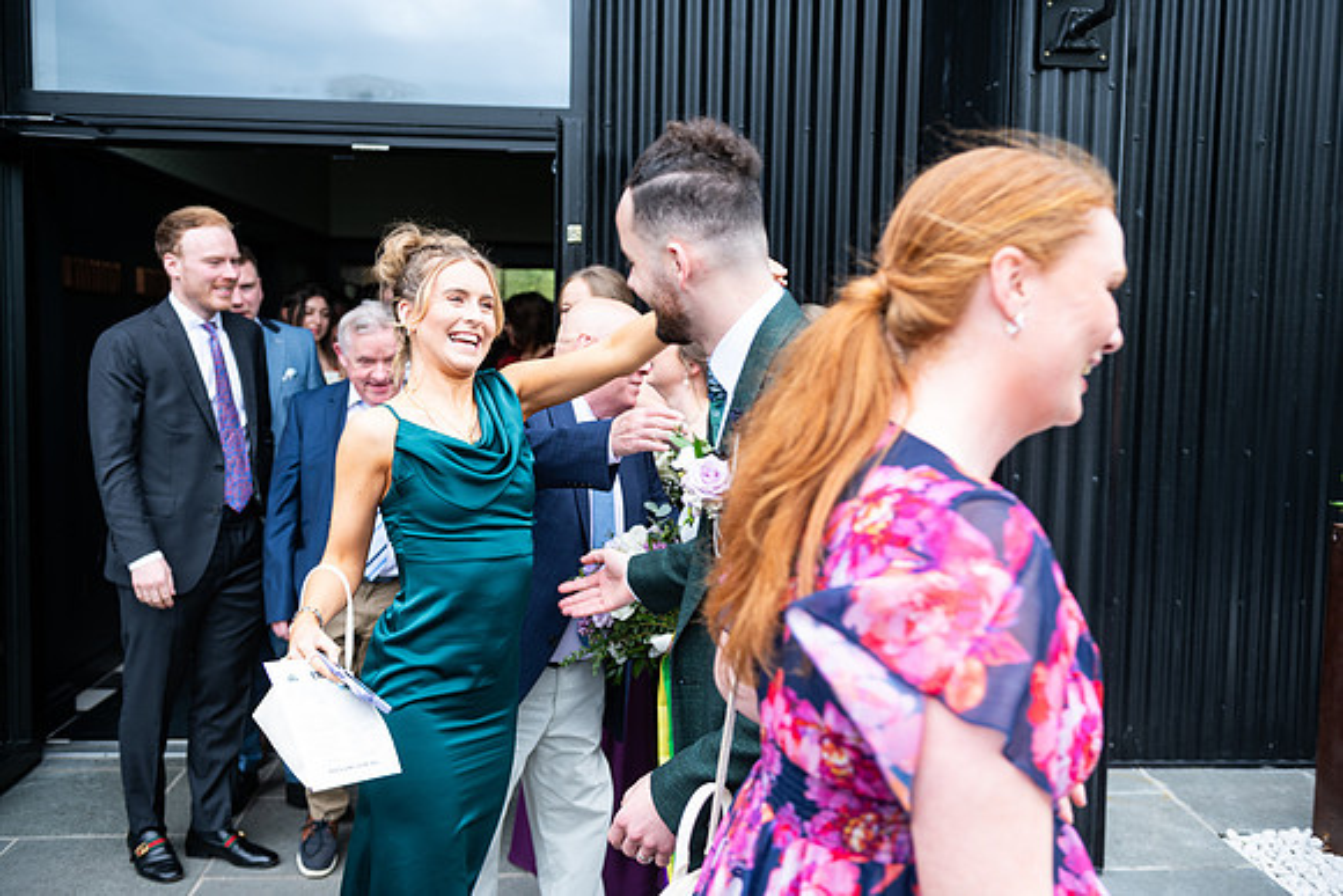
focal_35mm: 35
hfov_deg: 54.4
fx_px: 1306
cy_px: 448
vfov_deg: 37.9
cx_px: 672
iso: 125
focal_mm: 35
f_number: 3.5
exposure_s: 1/200
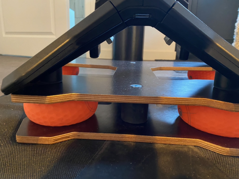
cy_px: 90
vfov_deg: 53.1
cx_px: 120
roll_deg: -1.5
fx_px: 180
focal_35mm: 26
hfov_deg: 67.3
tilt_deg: -13.5
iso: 640
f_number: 1.8
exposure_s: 1/25
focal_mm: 4.25
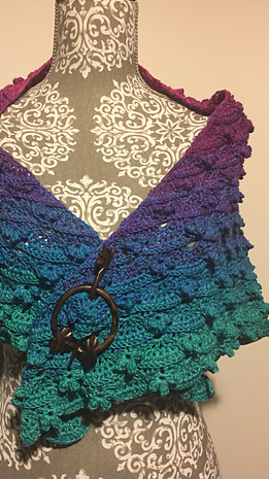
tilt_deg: -0.4
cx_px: 89
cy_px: 242
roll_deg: +0.4
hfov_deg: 34.3
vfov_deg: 58.0
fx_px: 432
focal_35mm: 34
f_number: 2.2
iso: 250
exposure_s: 1/17
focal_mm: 4.15
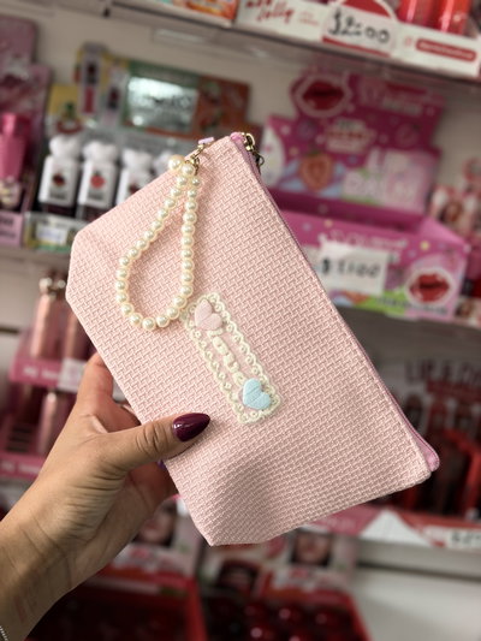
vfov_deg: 39.6
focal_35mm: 48
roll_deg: -11.6
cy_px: 320
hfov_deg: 30.3
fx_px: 889
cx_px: 240
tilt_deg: -15.8
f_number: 1.78
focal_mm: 6.76
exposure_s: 1/112
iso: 100
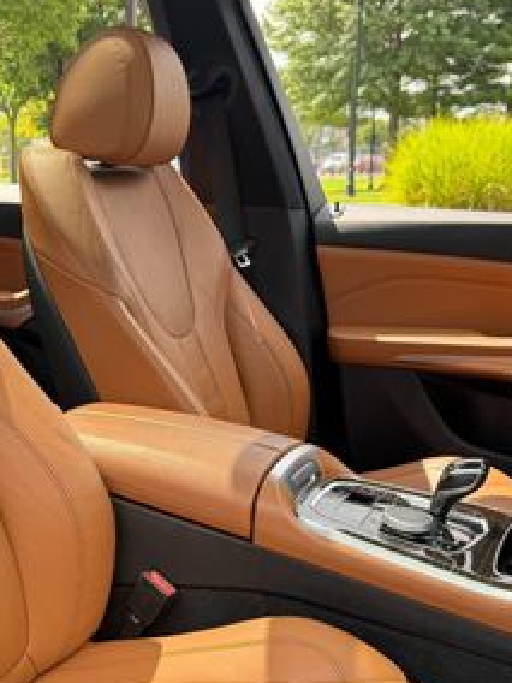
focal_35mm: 54
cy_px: 503
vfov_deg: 34.9
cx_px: 96
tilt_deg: -18.6
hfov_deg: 26.5
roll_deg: +0.5
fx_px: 1065
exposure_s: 1/602
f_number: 1.78
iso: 80
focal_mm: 6.76
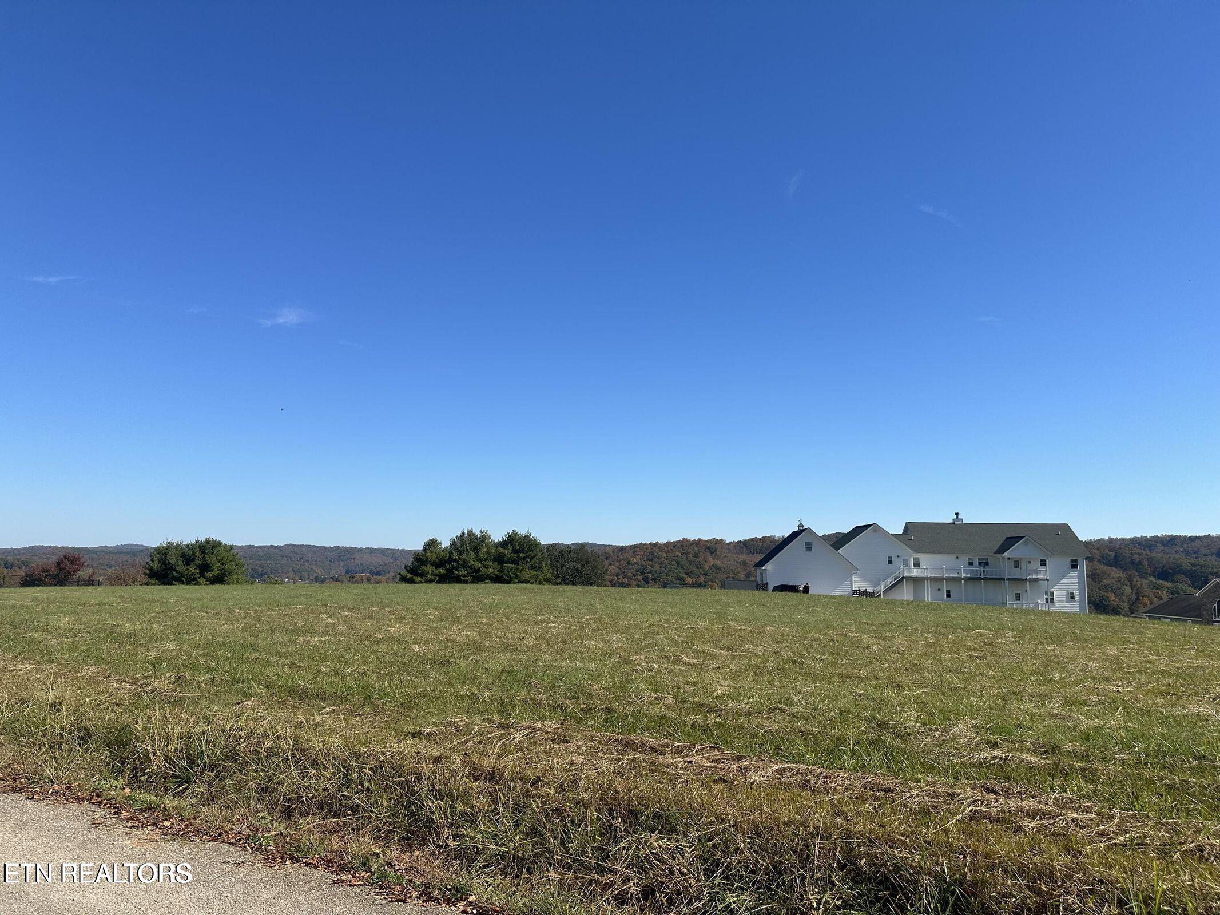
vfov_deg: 56.8
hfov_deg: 71.6
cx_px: 610
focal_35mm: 24
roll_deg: -0.9
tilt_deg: +7.2
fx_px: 846
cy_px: 458
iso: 80
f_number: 1.78
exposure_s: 1/5525
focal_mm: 6.86
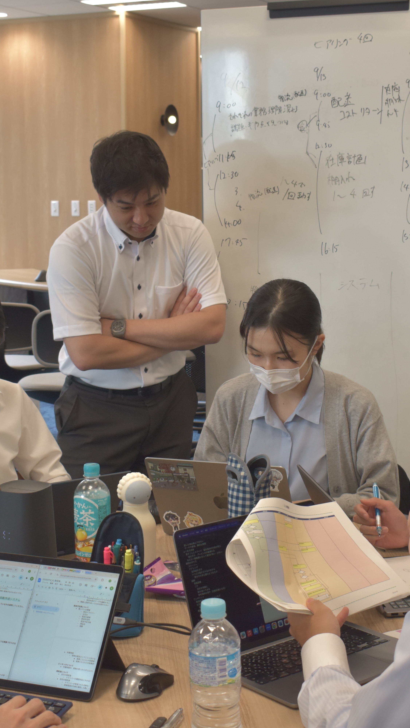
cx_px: 243
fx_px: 1233
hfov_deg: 18.9
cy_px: 364
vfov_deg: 32.9
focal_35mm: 64
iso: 1250
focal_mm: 27
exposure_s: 1/125
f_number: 5.6
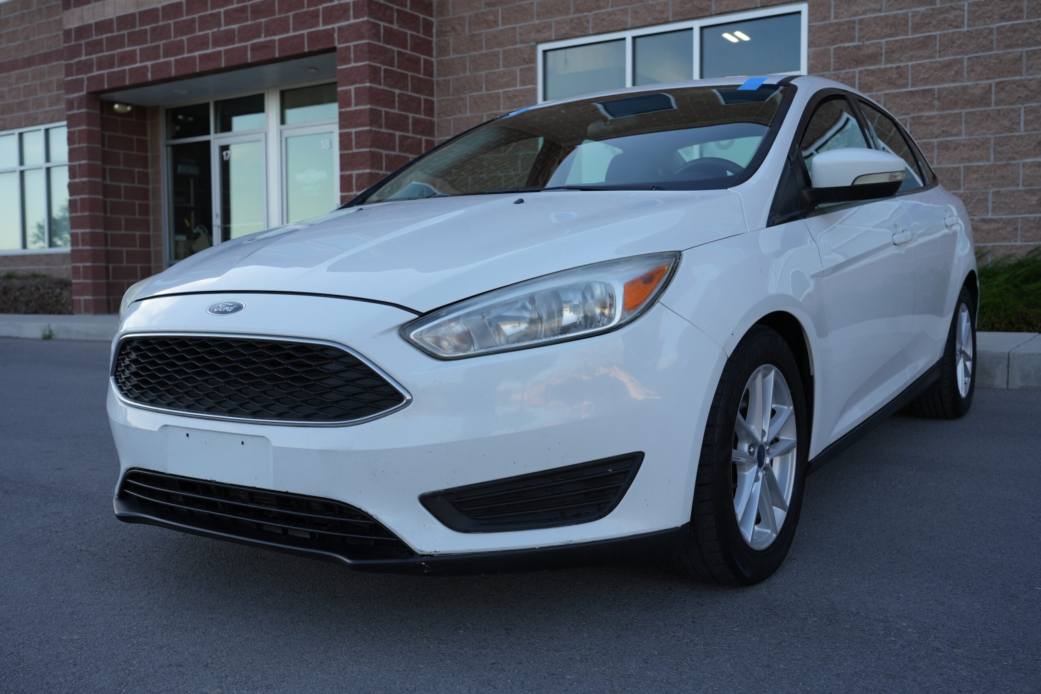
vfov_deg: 37.9
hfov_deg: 54.4
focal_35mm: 35
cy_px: 347
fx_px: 1012
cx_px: 520
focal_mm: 35
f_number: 5.6
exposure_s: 1/160
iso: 200
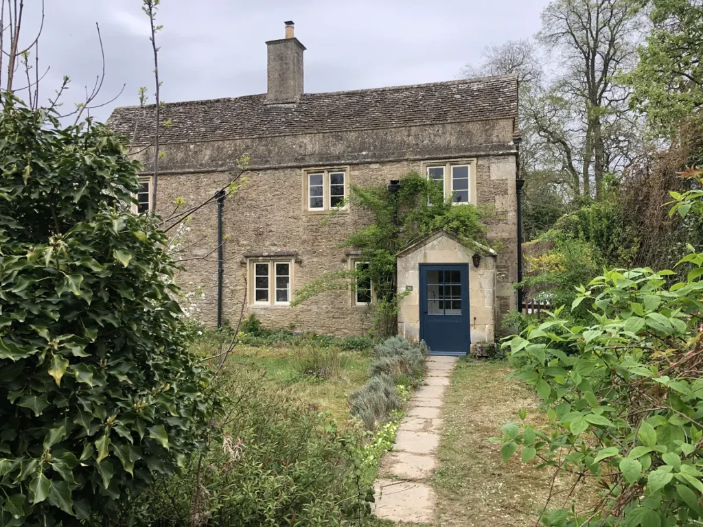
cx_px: 352
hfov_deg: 63.4
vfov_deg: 49.7
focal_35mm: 28
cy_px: 264
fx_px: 569
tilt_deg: +1.5
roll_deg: +0.0
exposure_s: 1/558
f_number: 1.8
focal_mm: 3.99
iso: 20
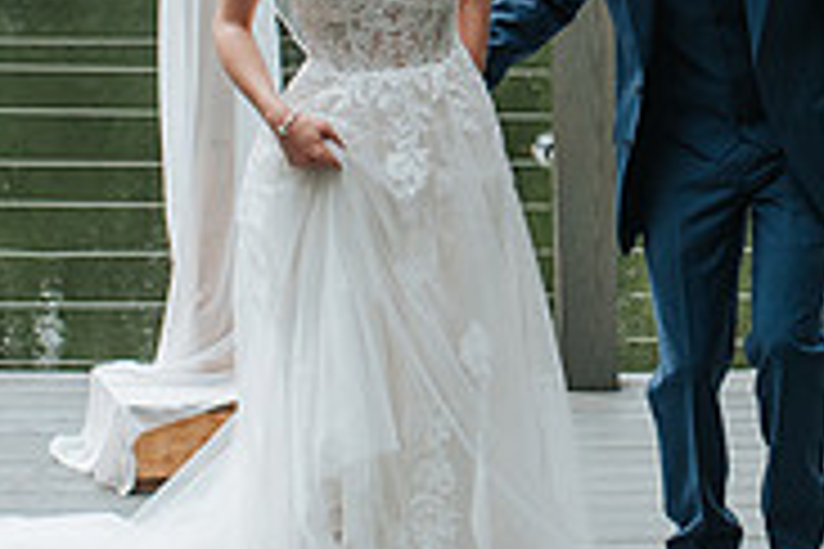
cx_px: 661
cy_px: 143
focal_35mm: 166
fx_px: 3799
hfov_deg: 12.3
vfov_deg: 8.3
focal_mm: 35
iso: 220
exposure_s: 1/800
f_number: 3.5
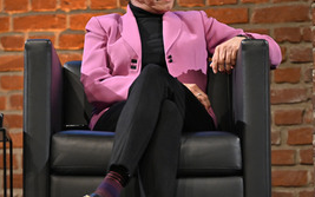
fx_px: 1374
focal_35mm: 160
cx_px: 141
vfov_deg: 8.2
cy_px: 100
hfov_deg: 13.1
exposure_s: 1/250
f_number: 2.8
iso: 2500
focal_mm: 93
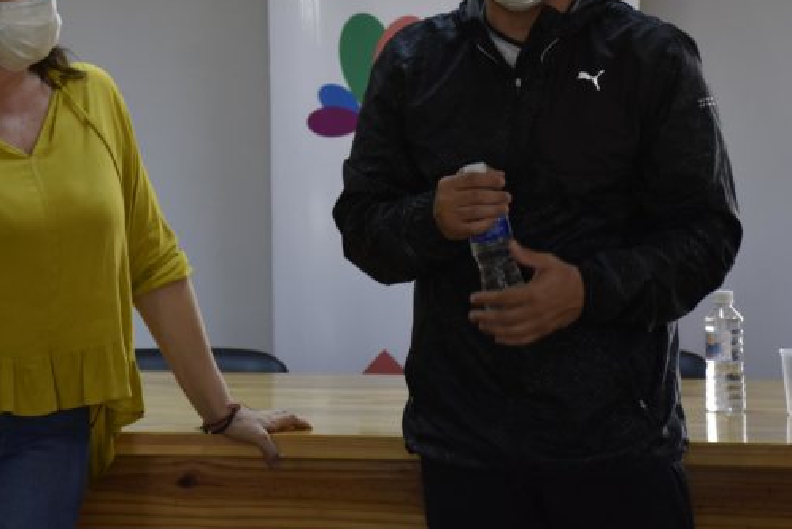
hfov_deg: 17.0
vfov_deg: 11.4
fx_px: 2641
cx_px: 251
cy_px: 154
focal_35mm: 120
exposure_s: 1/80
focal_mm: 52
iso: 800
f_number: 4.8
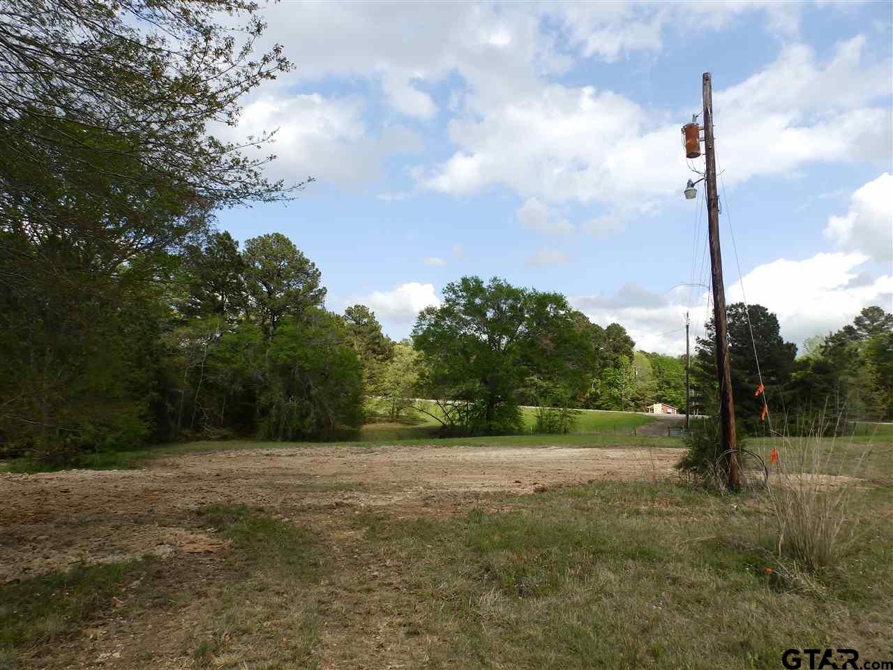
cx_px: 446
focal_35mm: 22
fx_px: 568
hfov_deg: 76.4
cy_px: 335
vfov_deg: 61.1
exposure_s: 1/500
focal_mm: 4
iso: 80
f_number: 4.5
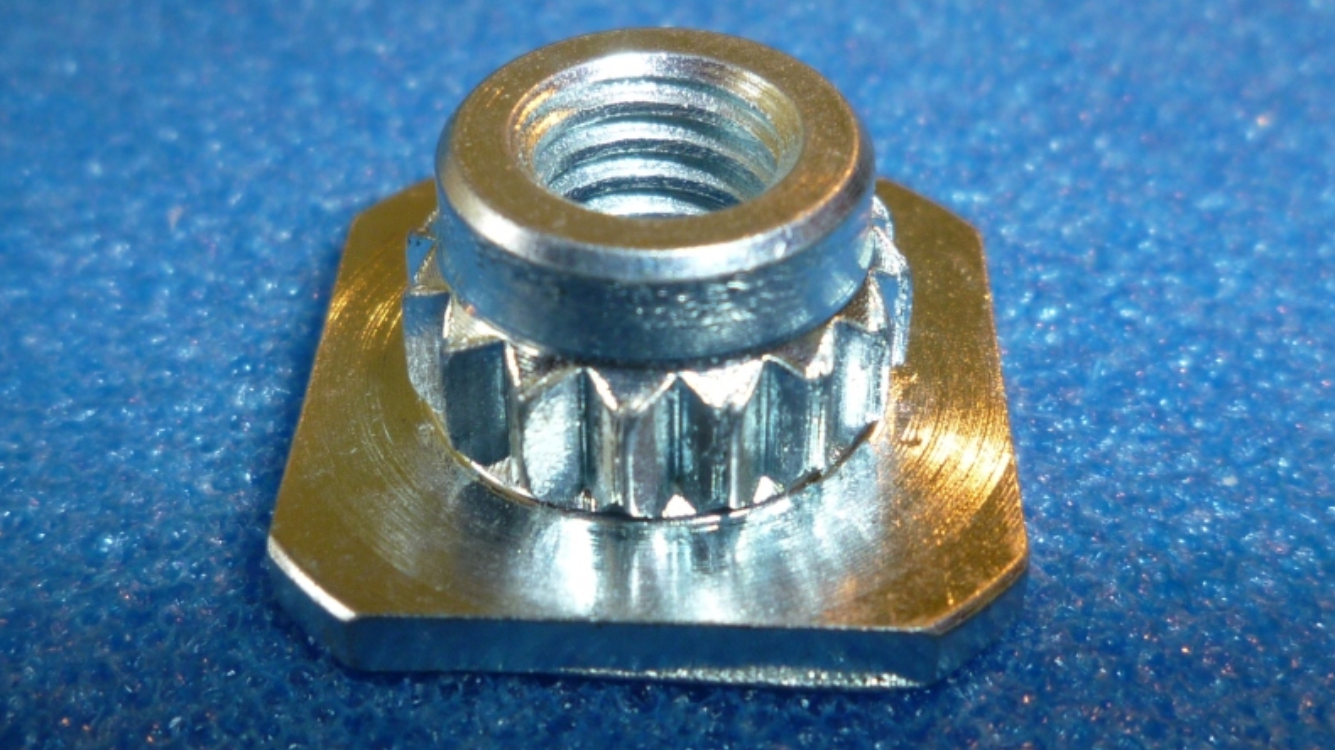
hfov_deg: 61.0
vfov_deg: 36.6
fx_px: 1133
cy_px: 358
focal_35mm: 32
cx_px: 666
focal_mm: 5.2
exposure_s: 1/30
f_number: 4
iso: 100
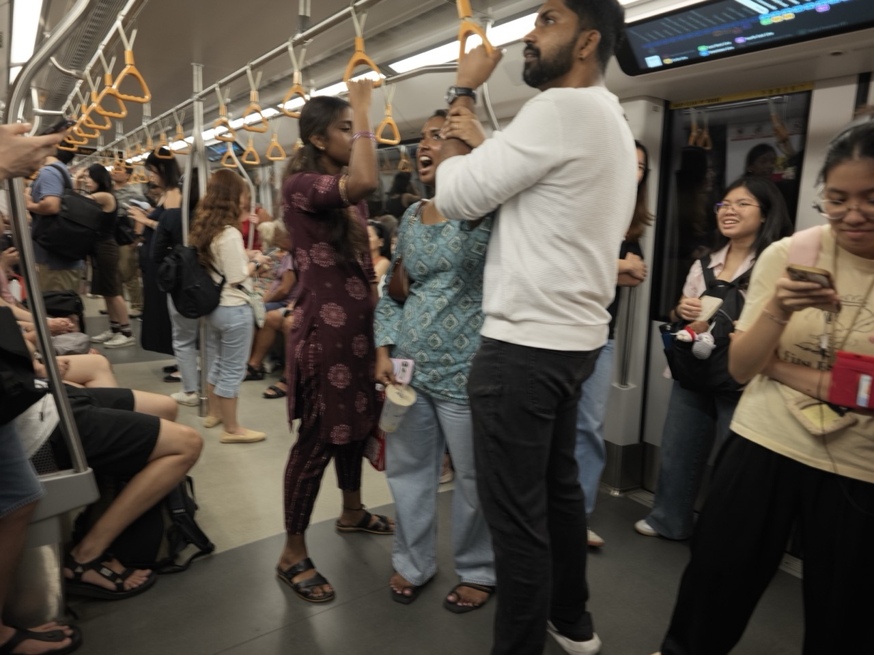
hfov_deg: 76.4
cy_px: 328
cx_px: 437
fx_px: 555
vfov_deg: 61.1
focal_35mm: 22
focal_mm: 28
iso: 800
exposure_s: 1/50
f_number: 4
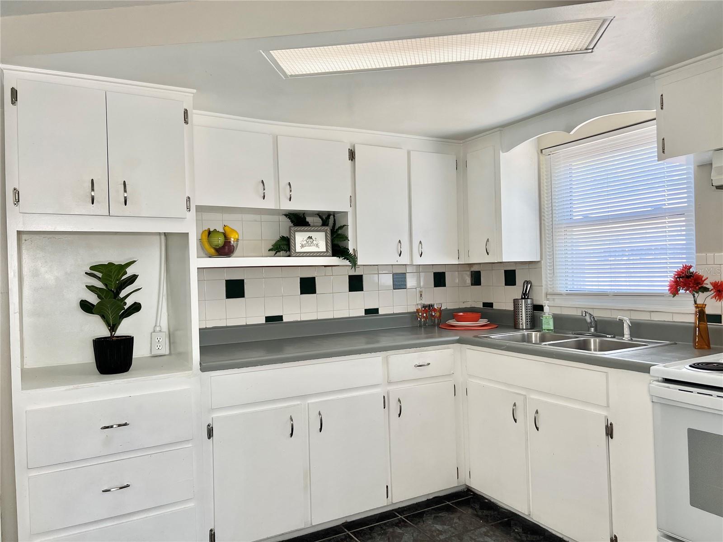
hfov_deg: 67.3
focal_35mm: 26
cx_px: 362
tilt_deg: +0.4
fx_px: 543
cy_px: 271
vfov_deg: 53.1
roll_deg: +2.0
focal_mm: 5.7
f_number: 1.5
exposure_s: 1/120
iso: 100
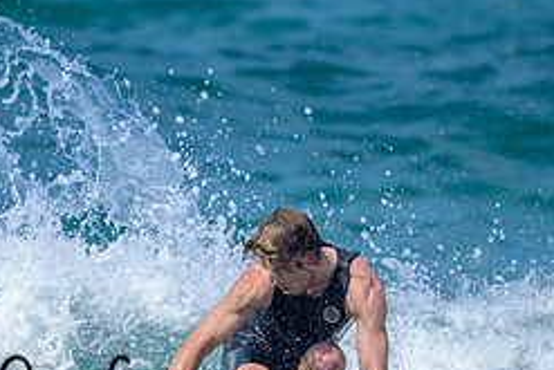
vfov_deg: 0.6
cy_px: 413
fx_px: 35645
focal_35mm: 2315
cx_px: 248
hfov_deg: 0.9
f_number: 6.3
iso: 360
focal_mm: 800
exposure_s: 1/2500
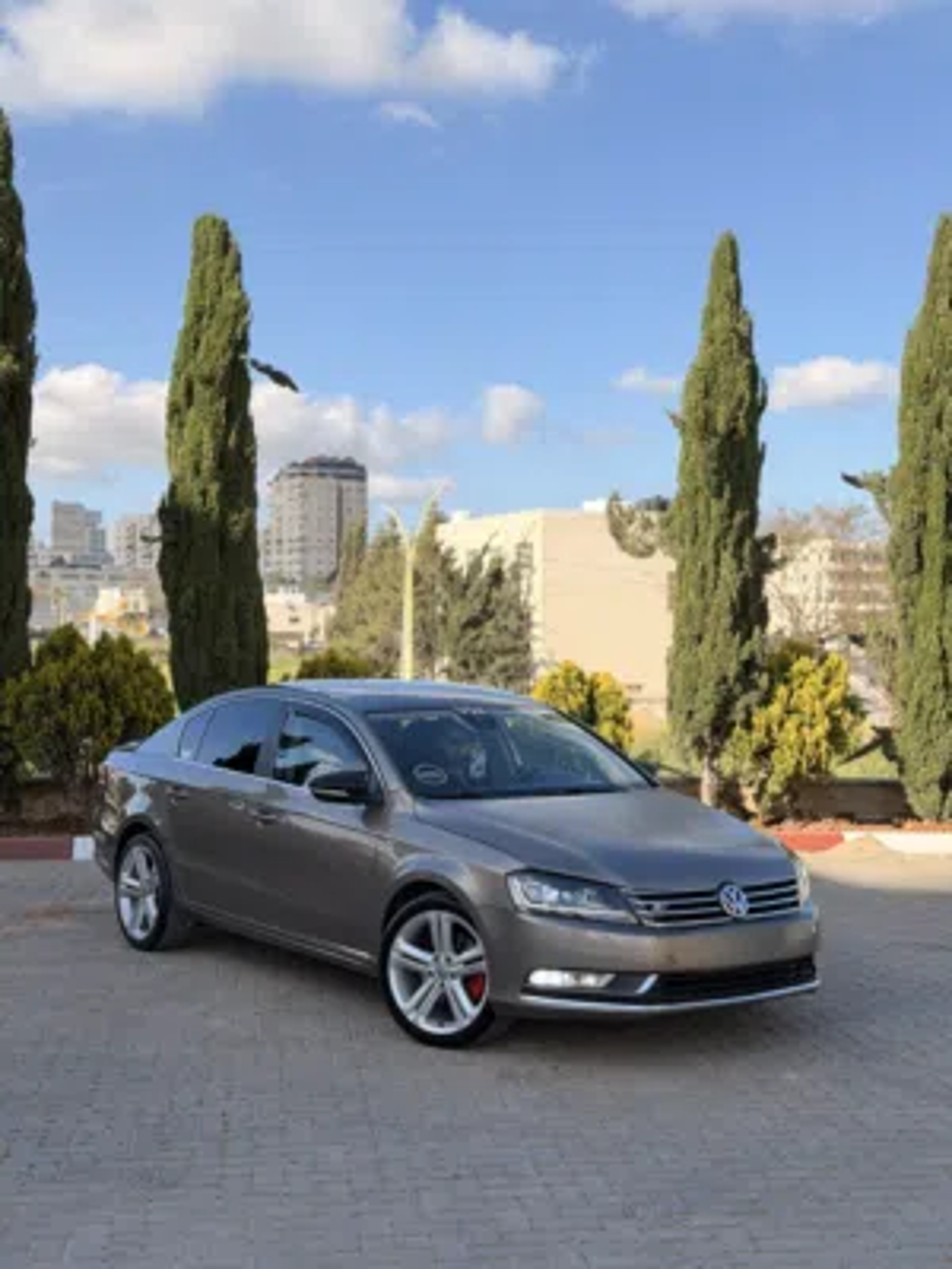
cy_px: 634
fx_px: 1760
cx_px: 476
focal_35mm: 48
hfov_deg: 30.3
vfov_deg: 39.7
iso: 100
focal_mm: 6.76
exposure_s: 1/1133
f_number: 1.78
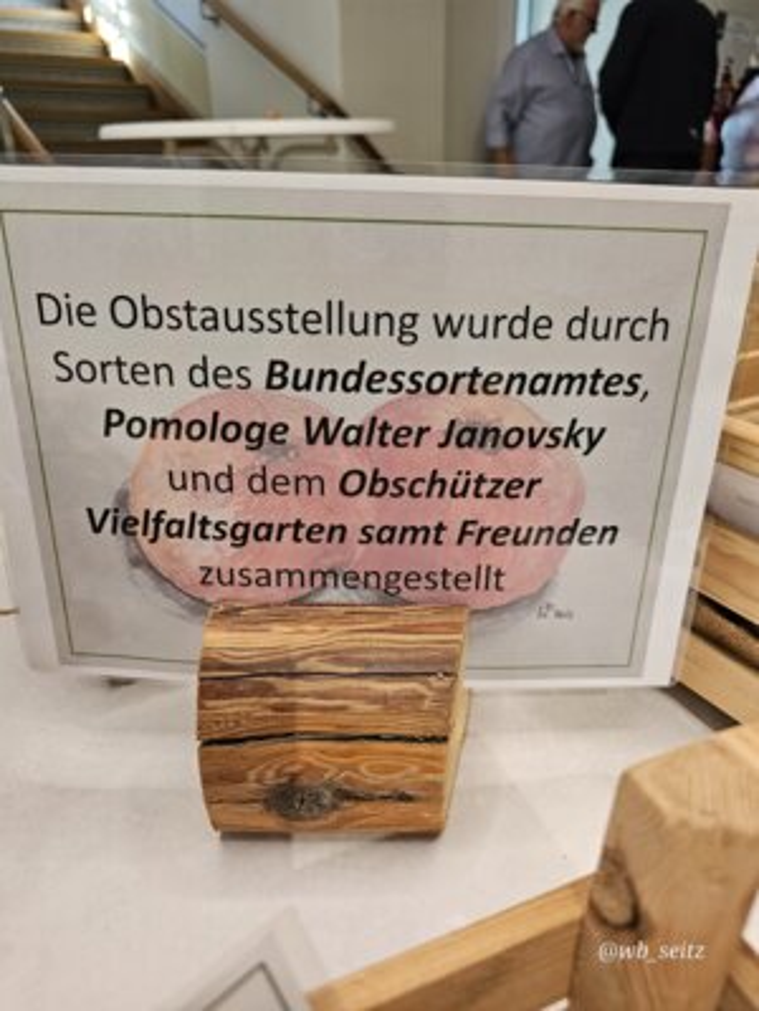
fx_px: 672
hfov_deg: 58.9
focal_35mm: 23
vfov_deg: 73.9
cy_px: 506
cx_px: 380
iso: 250
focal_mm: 6.3
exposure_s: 1/100
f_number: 1.7
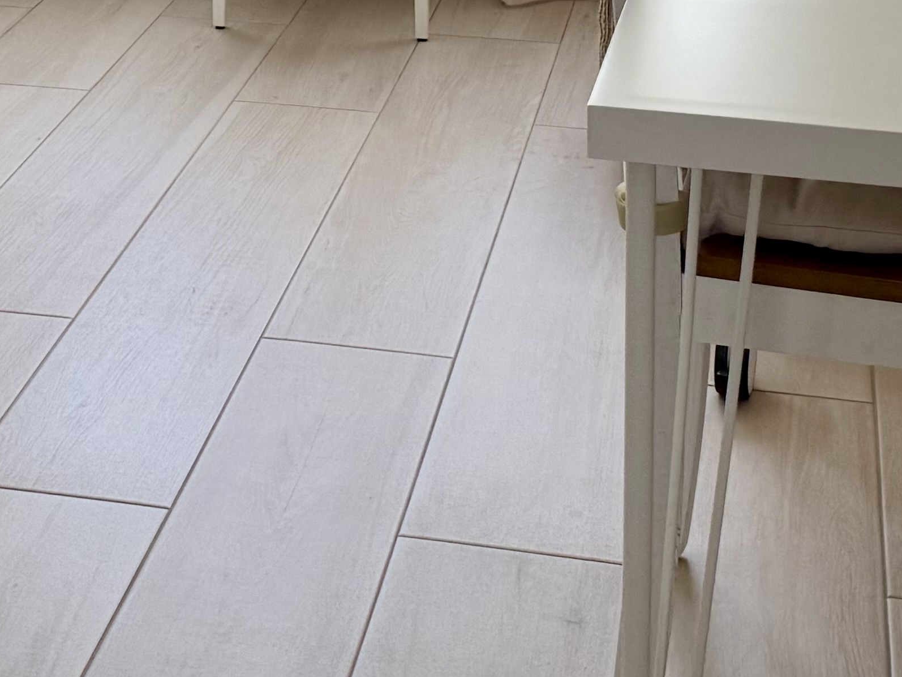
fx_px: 2241
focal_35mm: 86
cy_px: -310
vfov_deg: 15.9
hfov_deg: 22.6
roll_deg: +0.7
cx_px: 236
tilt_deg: -9.0
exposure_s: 1/231
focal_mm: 6.76
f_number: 1.78
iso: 100
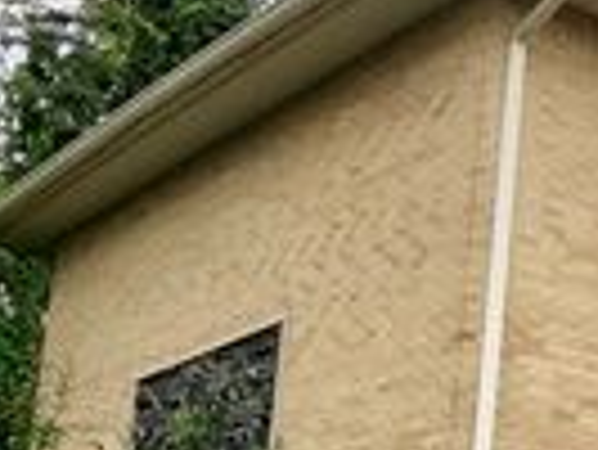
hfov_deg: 16.2
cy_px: 466
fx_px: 1885
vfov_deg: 13.4
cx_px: 940
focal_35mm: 109
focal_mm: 3
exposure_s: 1/1195
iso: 16
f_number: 1.8
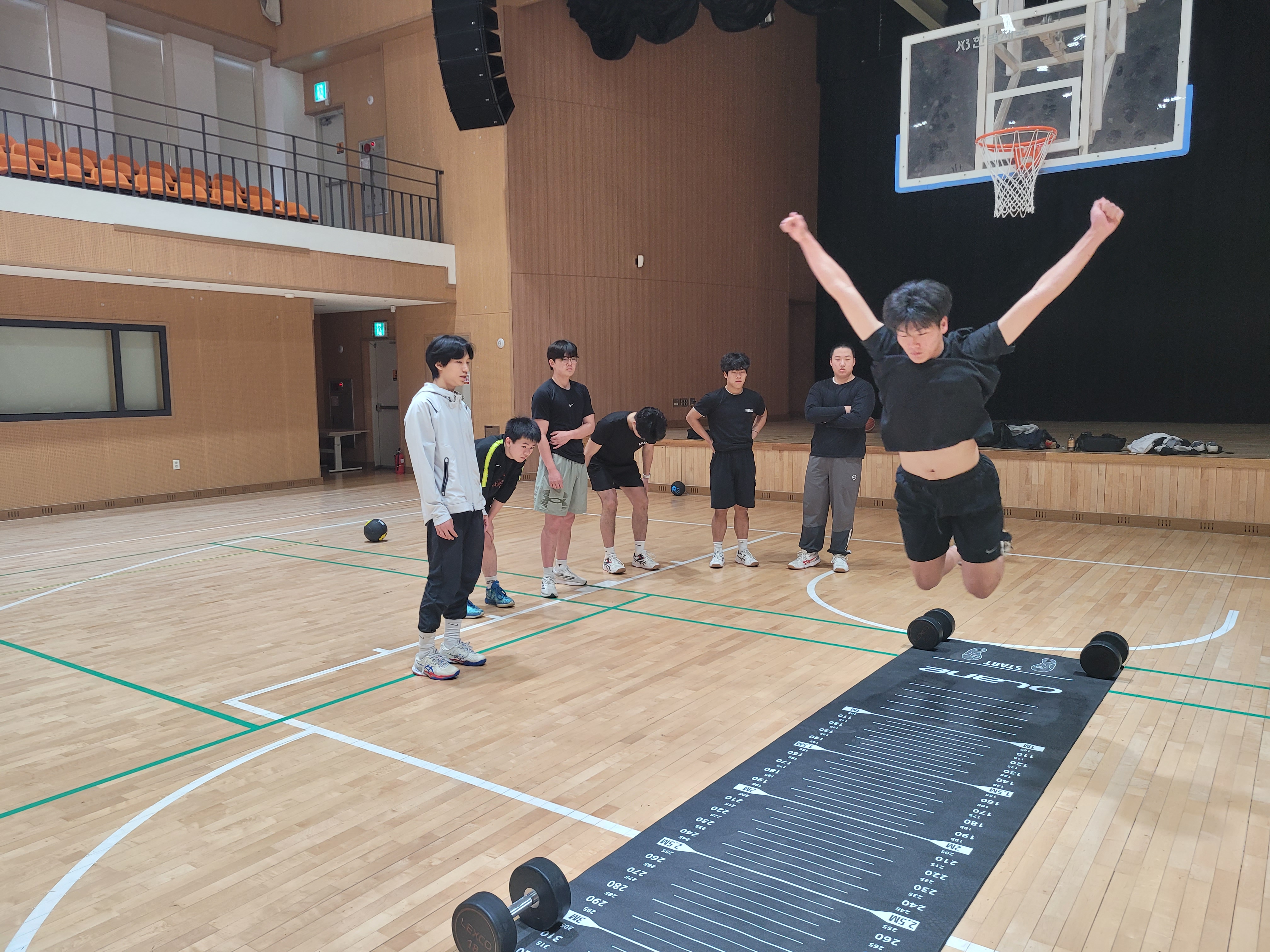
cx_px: 635
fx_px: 954
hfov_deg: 67.3
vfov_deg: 53.1
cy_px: 476
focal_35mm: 26
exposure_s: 1/120
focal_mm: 5.4
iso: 125
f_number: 1.8
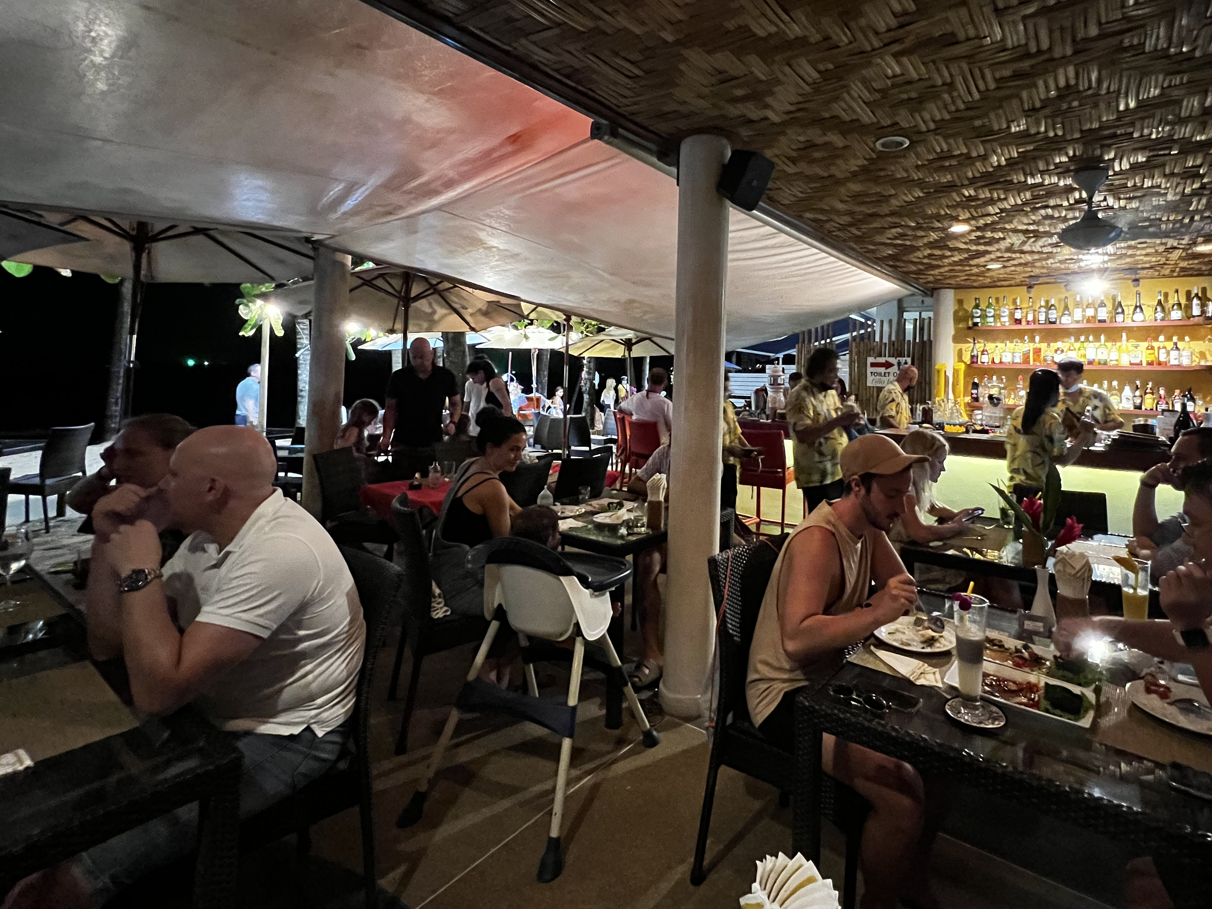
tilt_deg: +2.2
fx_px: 560
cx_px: 713
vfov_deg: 77.1
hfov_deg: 93.5
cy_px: 357
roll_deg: -1.8
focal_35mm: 16
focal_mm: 1.57
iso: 1000
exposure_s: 1/25
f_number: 1.8
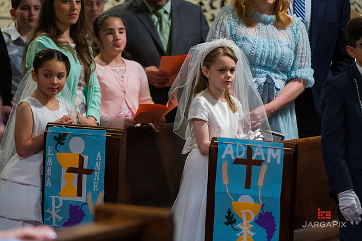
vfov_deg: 6.9
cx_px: 181
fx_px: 2010
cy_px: 120
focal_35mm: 200
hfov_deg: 10.3
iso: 3200
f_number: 3.2
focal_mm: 200
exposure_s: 1/200
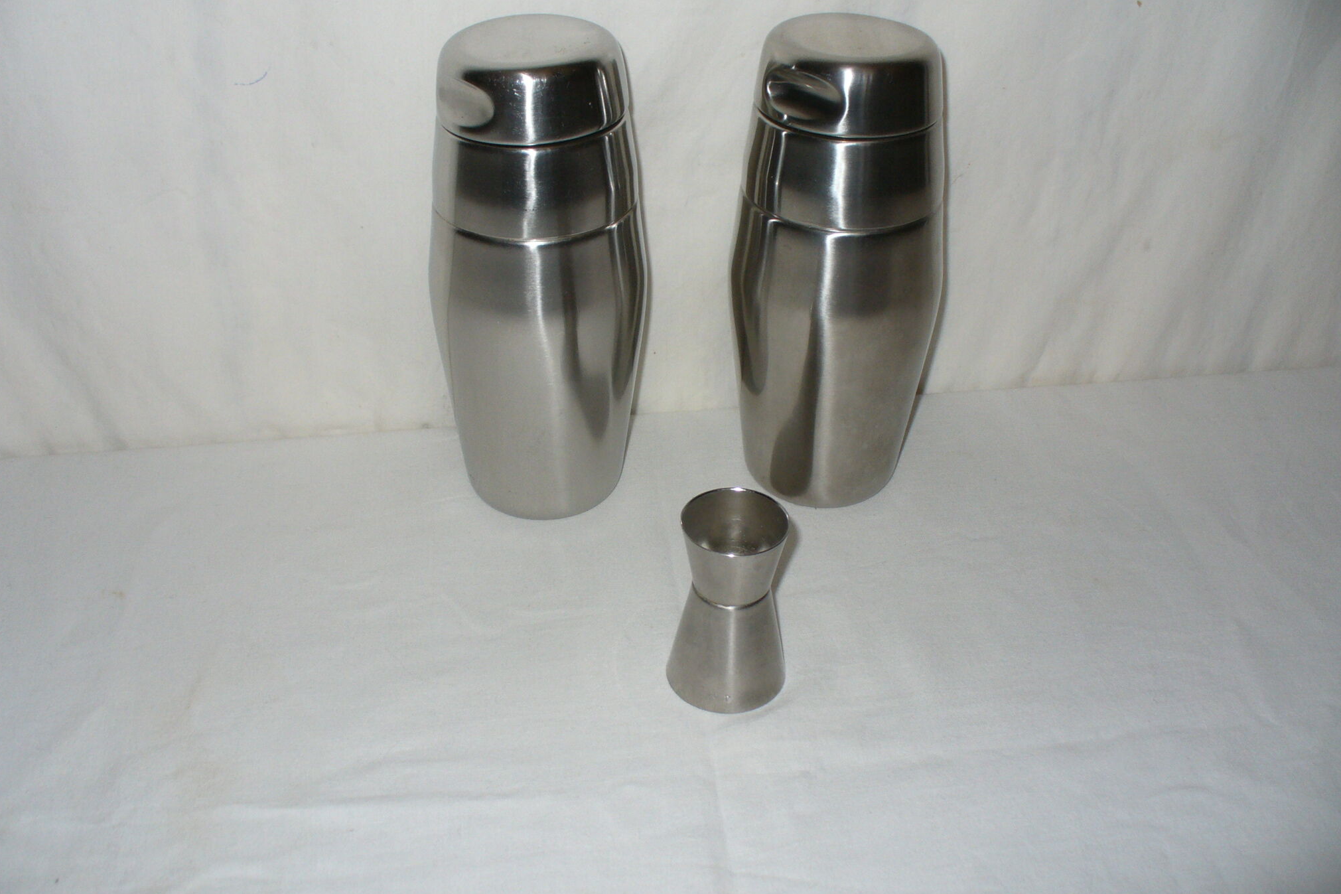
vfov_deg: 34.2
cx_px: 671
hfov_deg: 49.6
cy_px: 429
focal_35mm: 39
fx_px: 1453
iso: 100
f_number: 2.8
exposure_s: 1/30
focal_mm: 6.1
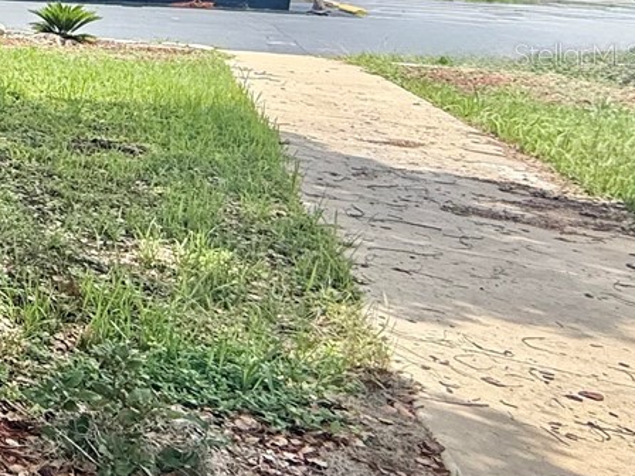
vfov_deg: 28.1
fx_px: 917
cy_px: 54
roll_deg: -1.6
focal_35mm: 50
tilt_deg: -7.1
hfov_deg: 22.8
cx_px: -486
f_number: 2.2
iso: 64
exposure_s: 1/770
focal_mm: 2.22
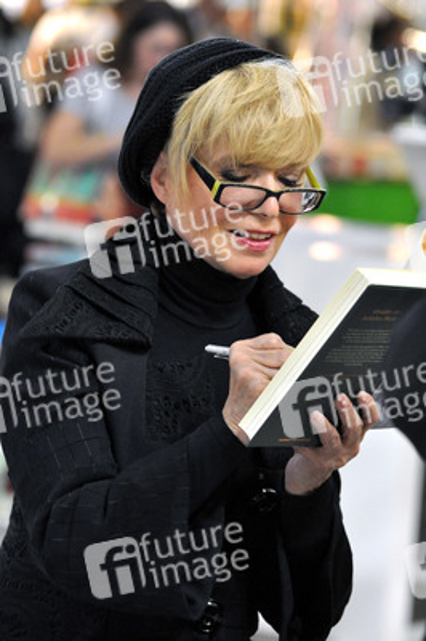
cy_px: 320
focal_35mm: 188
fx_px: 3334
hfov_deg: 7.3
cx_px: 213
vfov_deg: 11.0
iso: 2500
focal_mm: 125
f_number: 5.6
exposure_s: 1/160
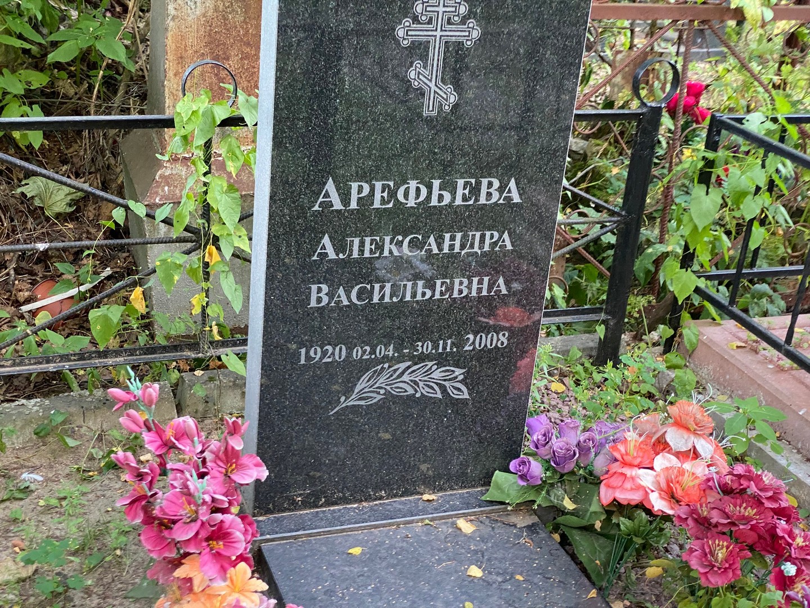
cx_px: 405
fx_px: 1217
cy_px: 304
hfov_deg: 36.8
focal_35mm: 52
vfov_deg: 28.0
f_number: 2
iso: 250
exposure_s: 1/60
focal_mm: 6
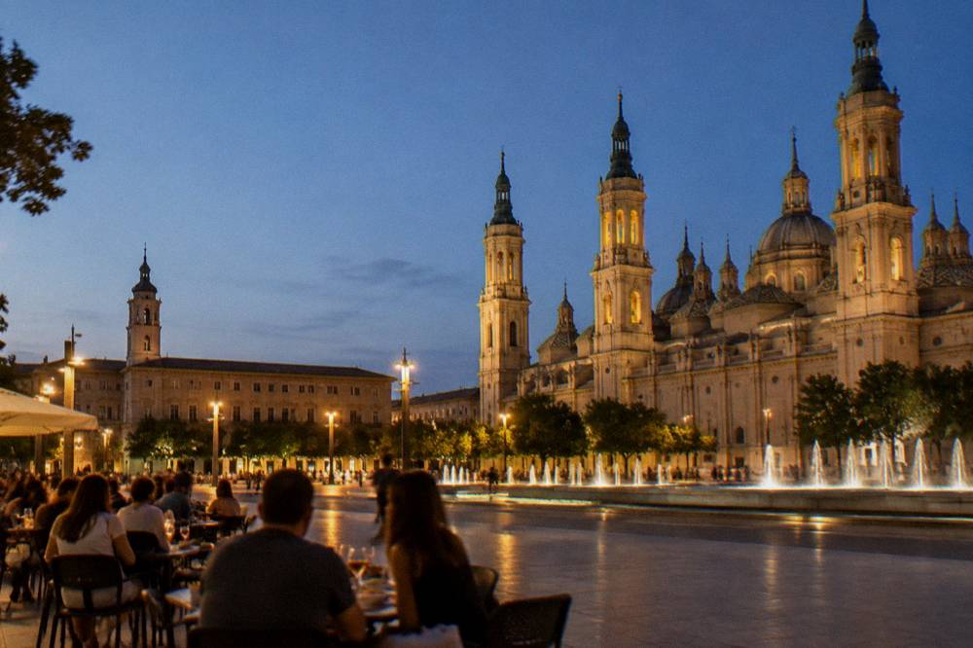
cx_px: 486
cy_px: 324
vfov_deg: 27.5
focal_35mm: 49
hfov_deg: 40.4
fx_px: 1324
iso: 640
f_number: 5.6
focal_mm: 49
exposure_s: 1/500
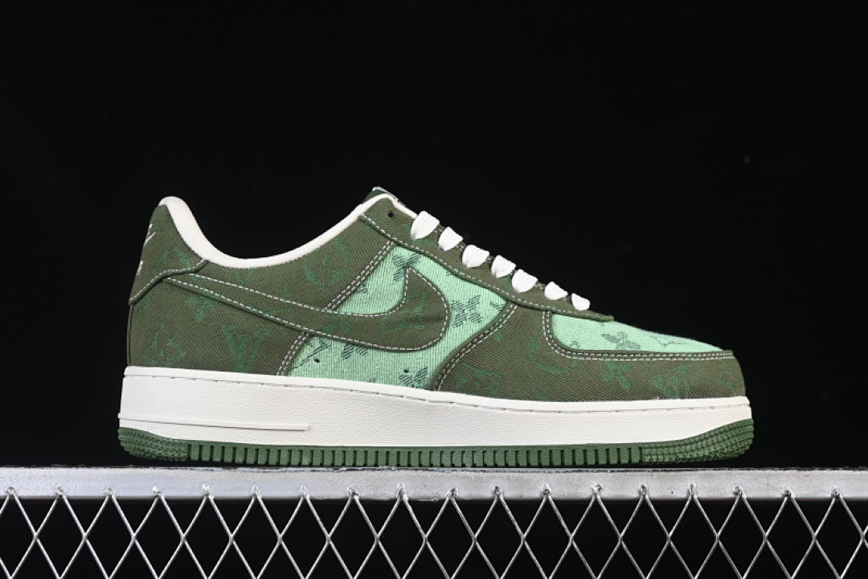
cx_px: 434
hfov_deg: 27.0
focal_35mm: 75
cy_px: 290
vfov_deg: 18.2
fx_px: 1808
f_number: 7.1
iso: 160
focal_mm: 50
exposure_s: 1/80
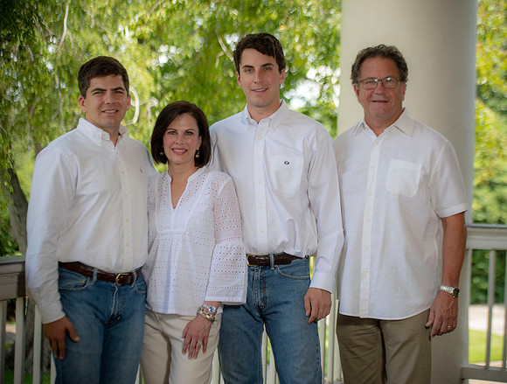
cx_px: 286
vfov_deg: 19.5
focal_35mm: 76
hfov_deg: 25.5
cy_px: 192
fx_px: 1119
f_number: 3.2
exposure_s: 1/250
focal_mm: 70
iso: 100
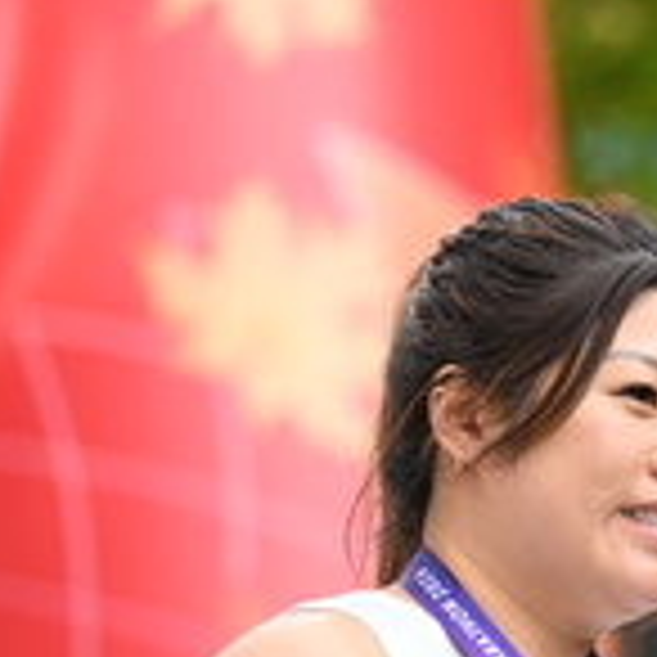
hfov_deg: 4.2
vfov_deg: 4.2
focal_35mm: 417
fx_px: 8954
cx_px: 994
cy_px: 443
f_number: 2.8
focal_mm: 130
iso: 640
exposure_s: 1/1600
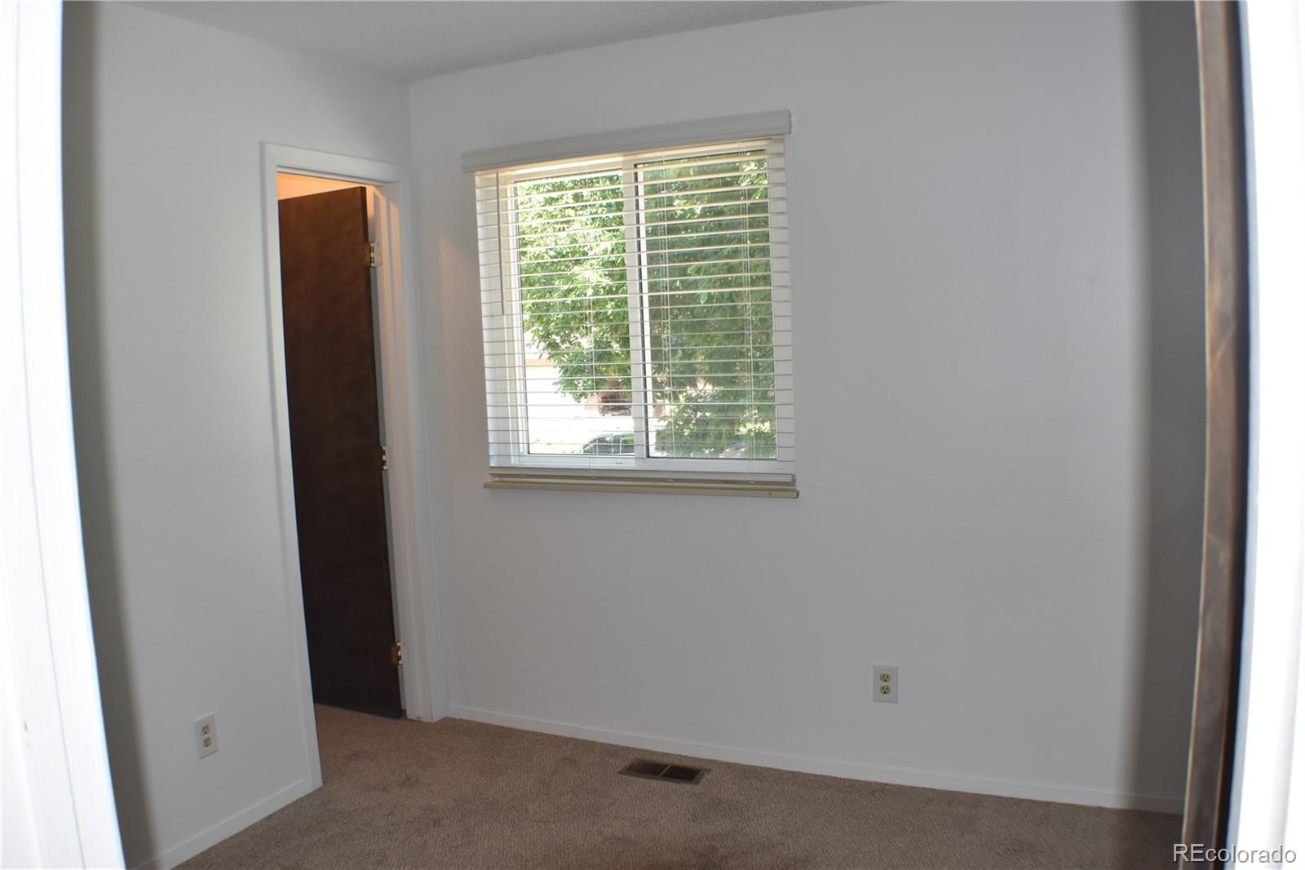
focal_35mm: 38
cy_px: 435
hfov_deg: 51.3
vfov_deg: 35.5
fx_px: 1359
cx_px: 652
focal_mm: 25
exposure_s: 1/125
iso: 640
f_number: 5.6
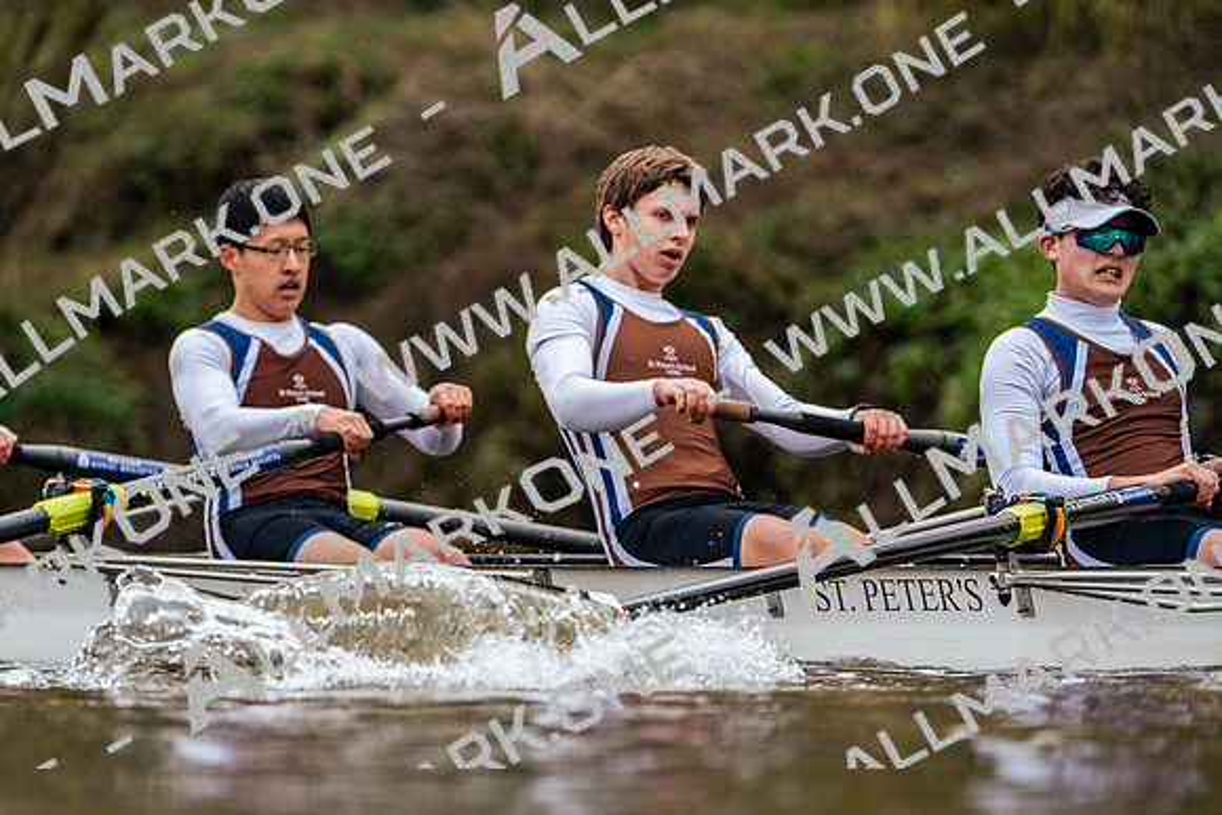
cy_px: 408
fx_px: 13580
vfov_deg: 3.4
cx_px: 611
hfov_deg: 5.2
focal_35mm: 400
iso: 1600
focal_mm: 400
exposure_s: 1/2000
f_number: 6.3
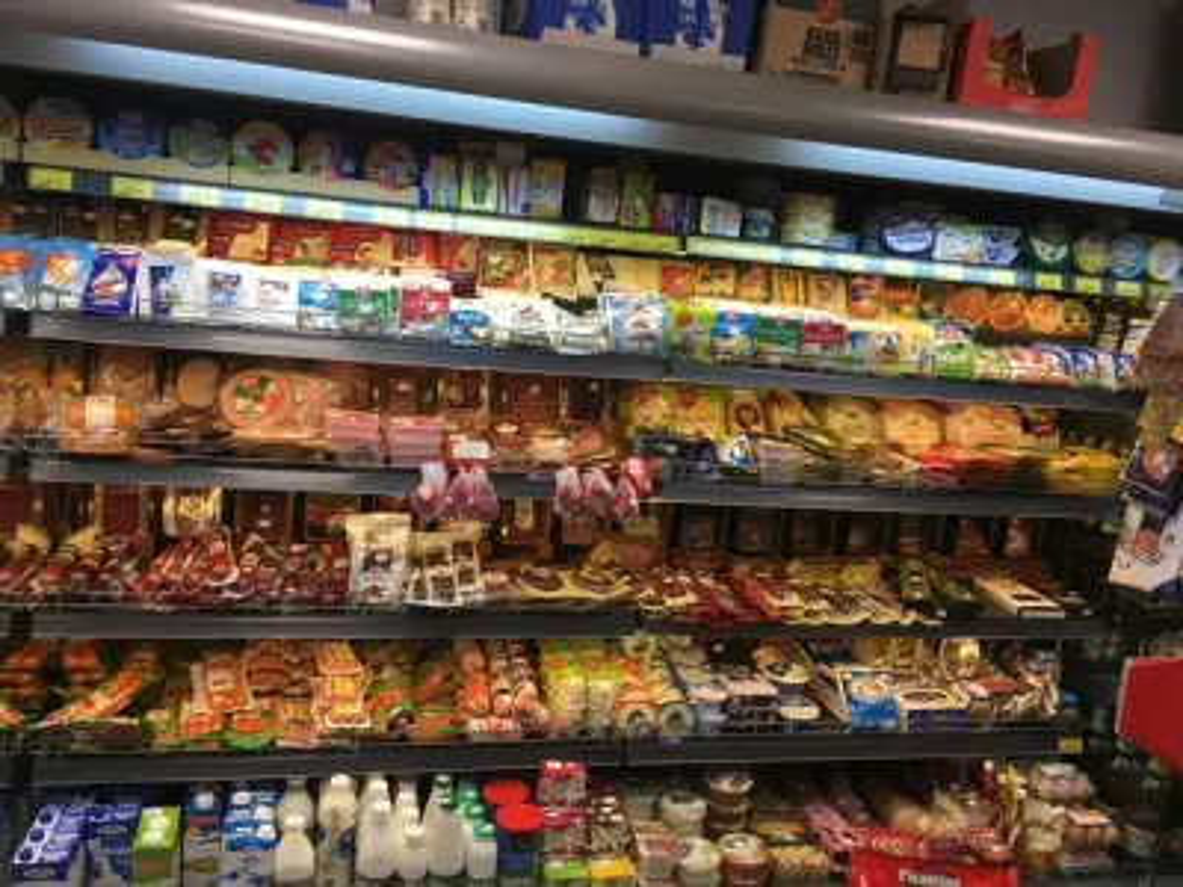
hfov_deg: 61.7
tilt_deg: -13.1
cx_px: 592
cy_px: 444
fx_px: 991
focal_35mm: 29
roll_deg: -5.0
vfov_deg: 48.2
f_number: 2.2
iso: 25
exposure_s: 1/33
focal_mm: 4.15
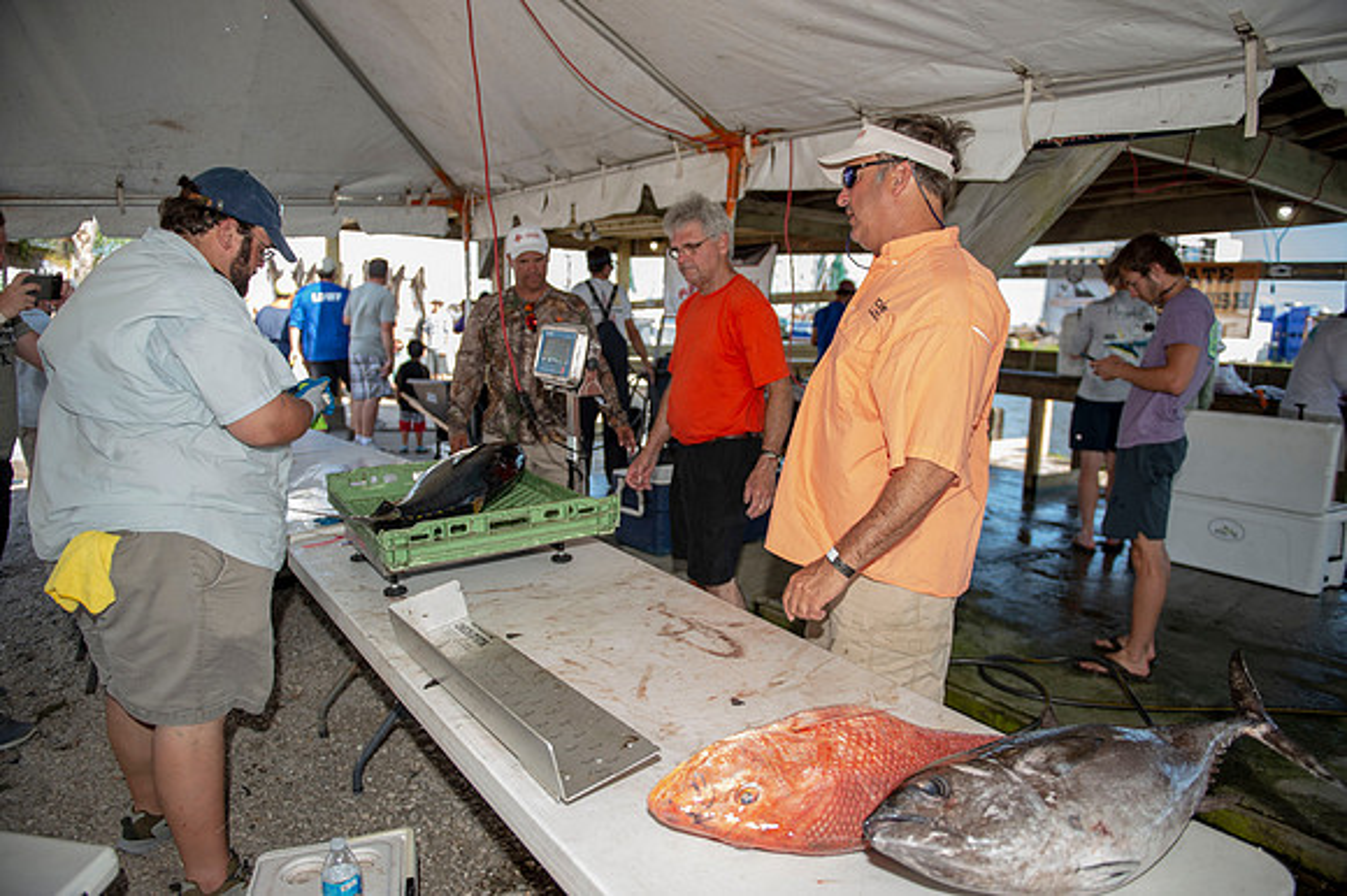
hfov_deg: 73.8
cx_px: 674
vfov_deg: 53.1
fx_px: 897
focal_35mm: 24
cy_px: 448
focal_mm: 24
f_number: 2.8
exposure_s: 1/200
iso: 50
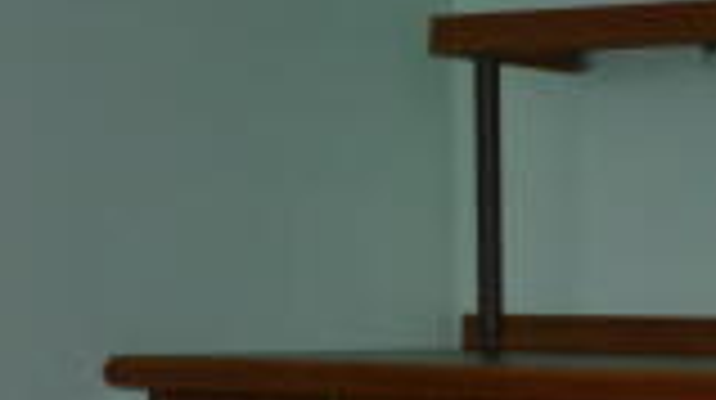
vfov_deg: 10.8
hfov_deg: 17.0
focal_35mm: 112
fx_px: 2124
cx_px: 1128
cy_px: 290
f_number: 3.3
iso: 100
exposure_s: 1/60
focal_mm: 5
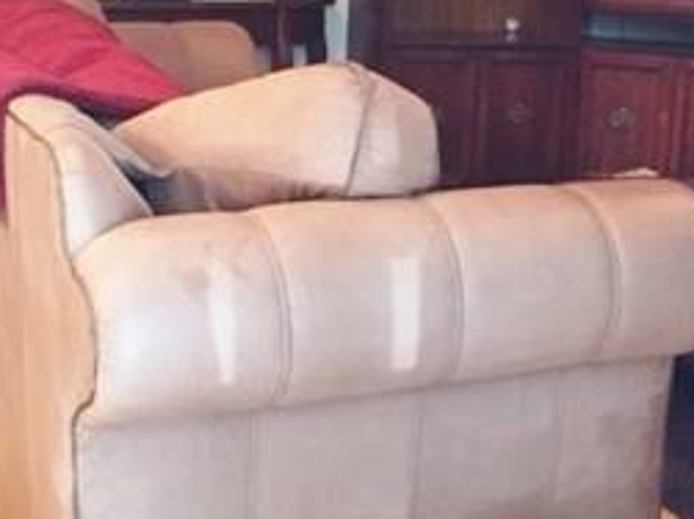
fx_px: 1483
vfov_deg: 19.7
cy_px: 130
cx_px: 492
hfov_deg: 26.1
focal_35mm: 74
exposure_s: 1/15
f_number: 2.2
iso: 250
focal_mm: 4.15
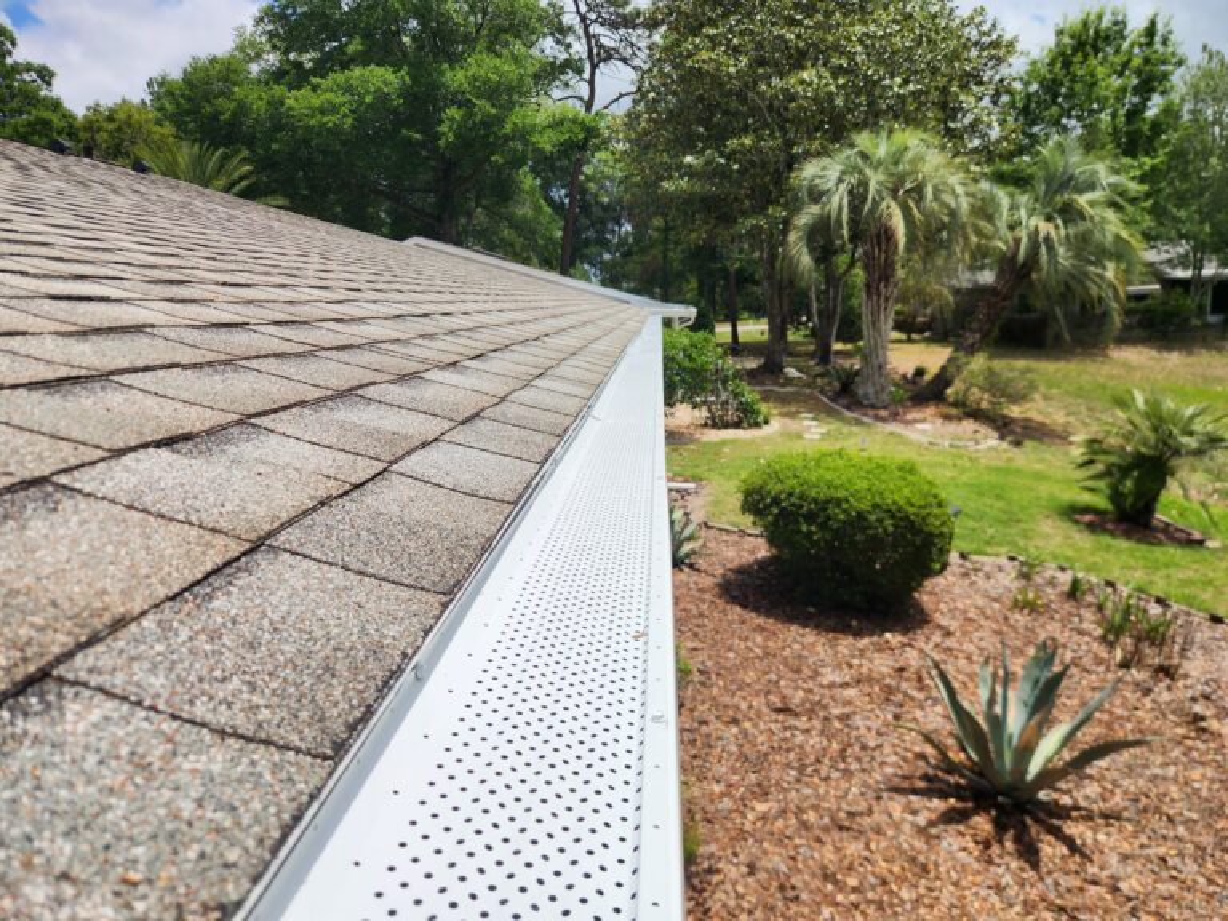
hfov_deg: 73.9
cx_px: 614
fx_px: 816
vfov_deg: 58.9
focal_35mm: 23
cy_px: 460
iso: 20
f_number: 1.8
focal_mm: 5.4
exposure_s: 1/3075
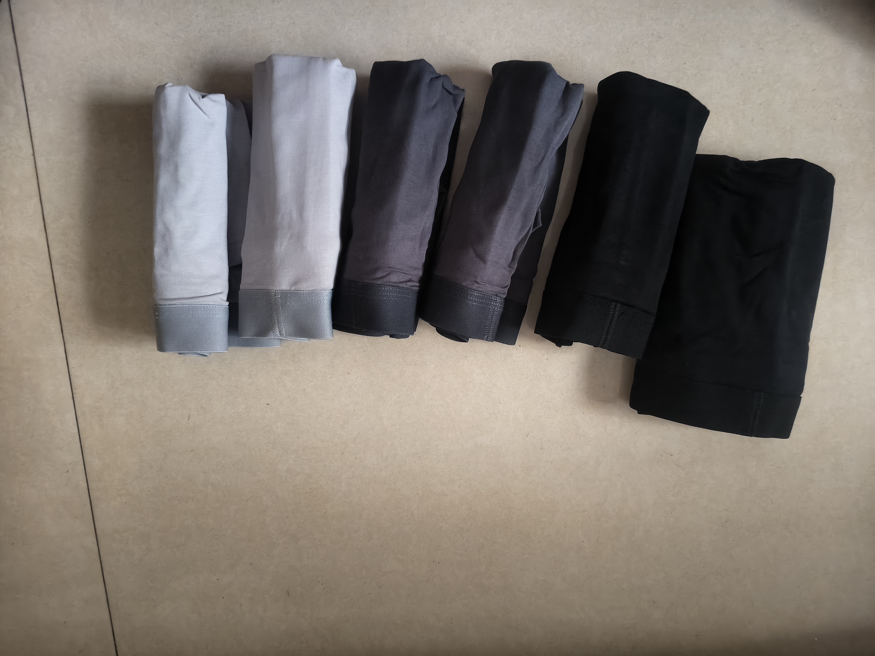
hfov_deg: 73.9
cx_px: 438
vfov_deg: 58.9
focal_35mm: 23
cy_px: 328
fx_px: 581
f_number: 1.88
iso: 3566
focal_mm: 5.56
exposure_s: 1/16.7
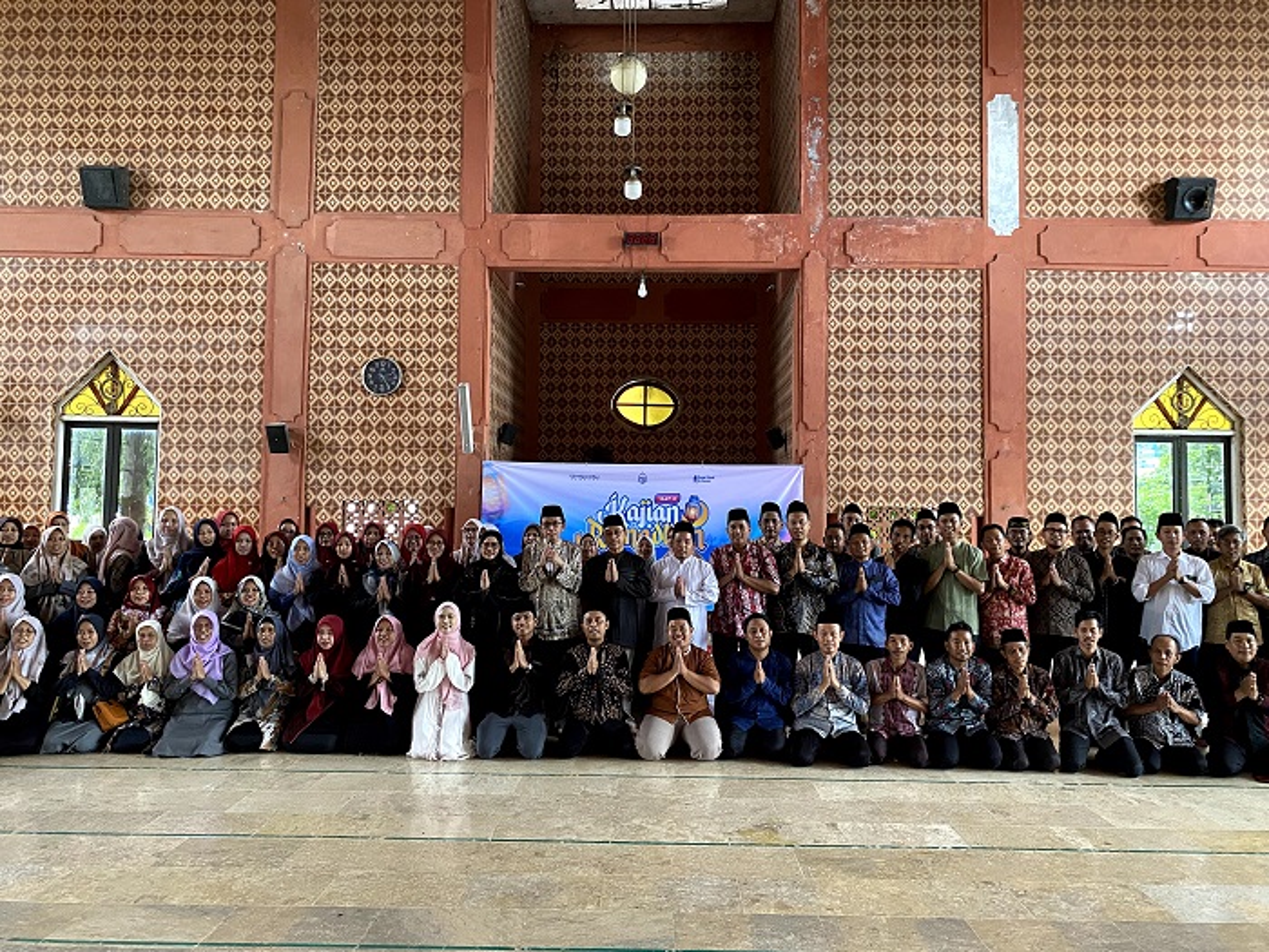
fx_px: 953
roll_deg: -0.8
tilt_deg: +1.4
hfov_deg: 67.3
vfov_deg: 53.1
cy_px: 476
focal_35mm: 26
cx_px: 634
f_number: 1.8
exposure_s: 1/60
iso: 400
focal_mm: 4.25
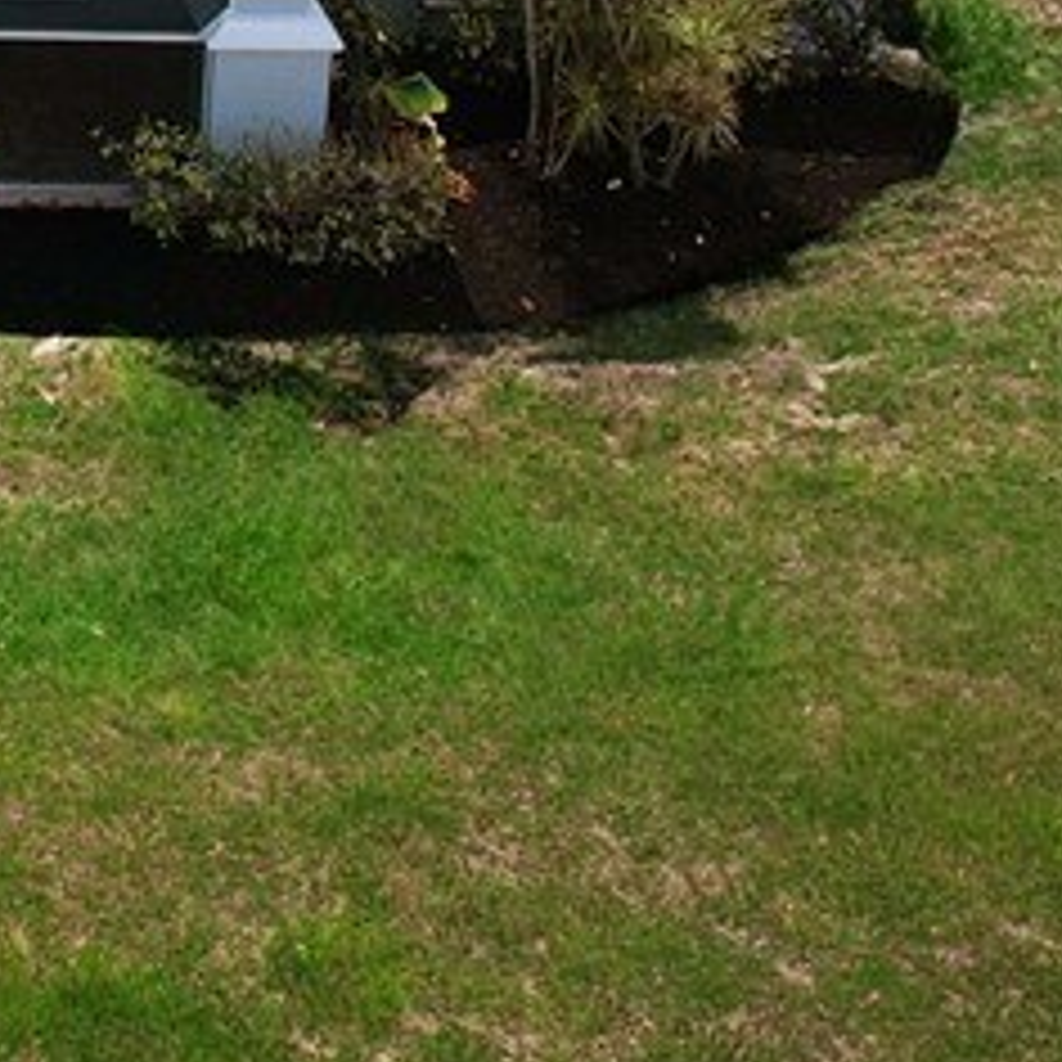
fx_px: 2985
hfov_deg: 17.9
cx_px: -572
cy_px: -464
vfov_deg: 18.2
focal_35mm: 86
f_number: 2.8
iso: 130
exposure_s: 1/1250
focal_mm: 8.38
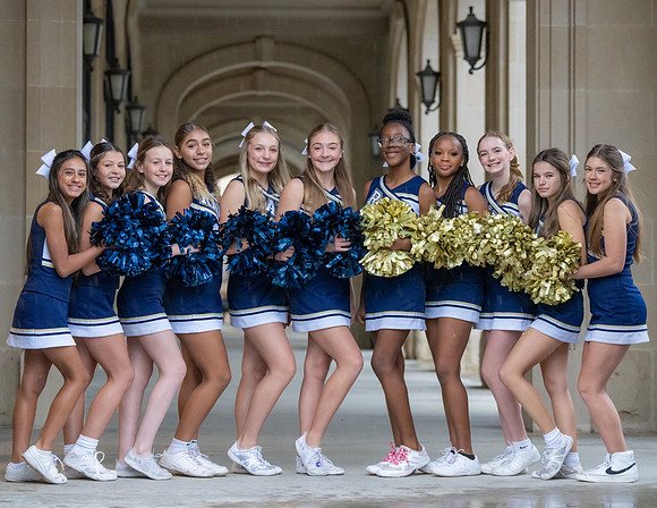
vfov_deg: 14.1
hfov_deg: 18.2
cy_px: 254
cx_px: 334
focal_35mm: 107
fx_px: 2046
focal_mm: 96
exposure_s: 1/250
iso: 5000
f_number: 3.5
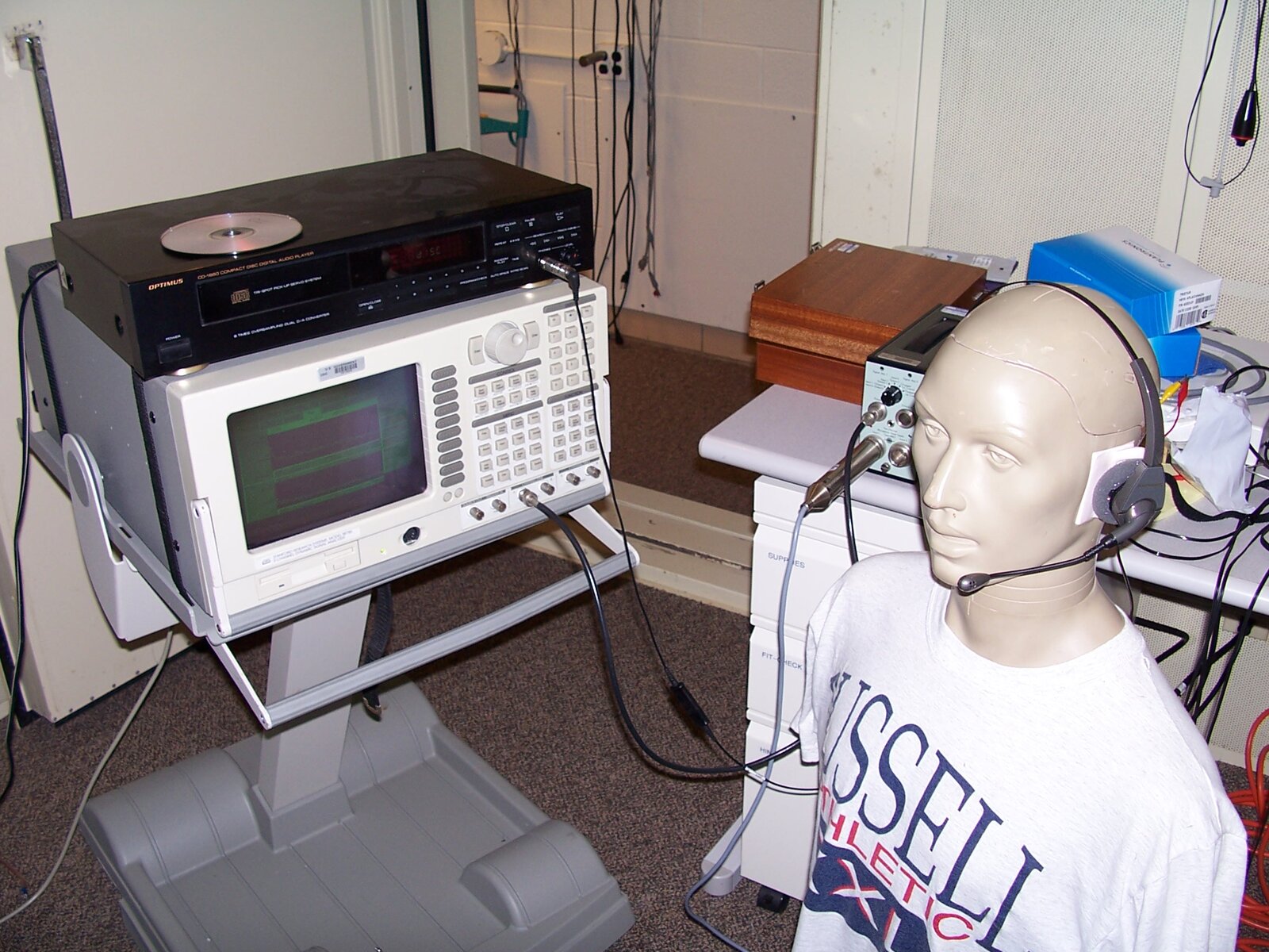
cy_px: 476
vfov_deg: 40.7
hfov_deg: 52.6
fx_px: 1283
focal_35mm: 35
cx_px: 634
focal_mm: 6
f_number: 2.8
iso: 80
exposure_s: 1/60
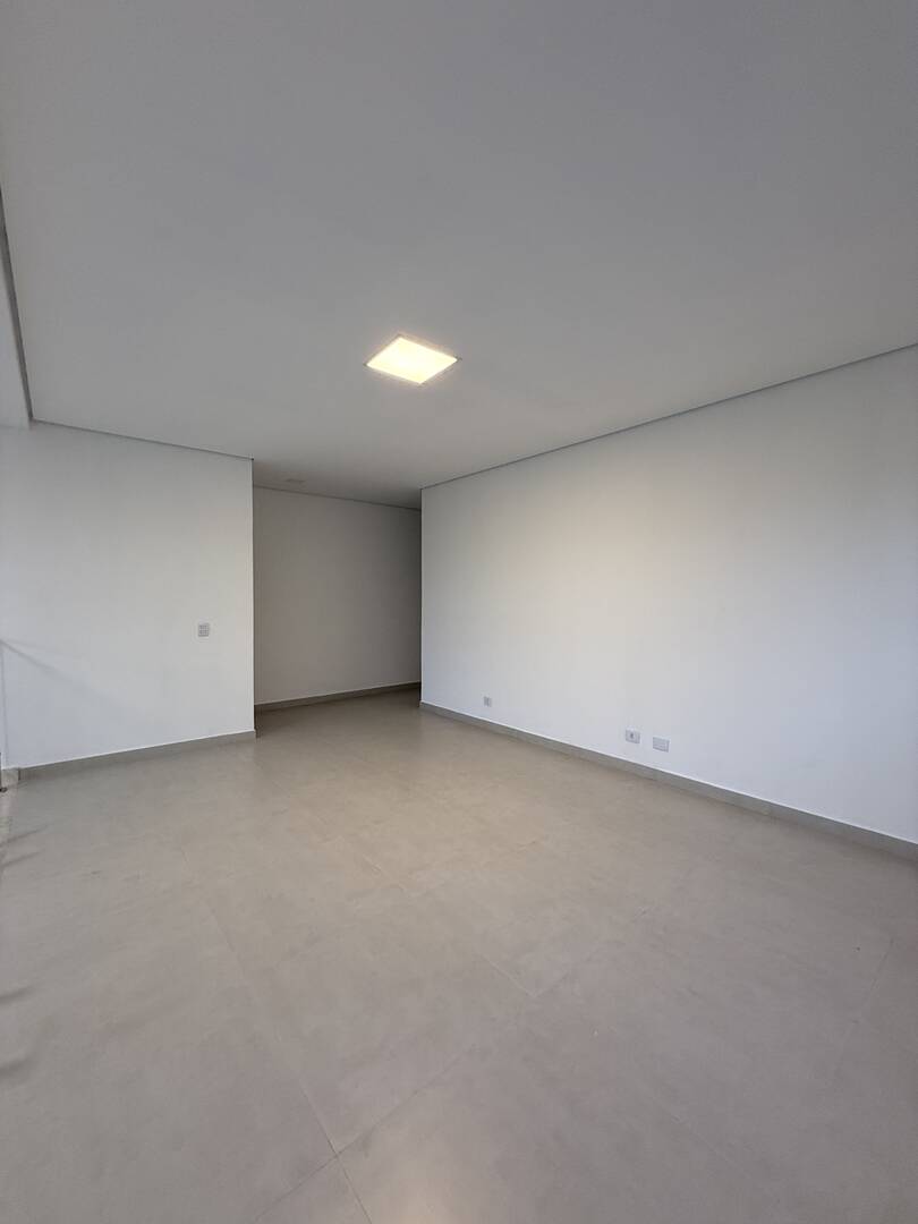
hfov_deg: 85.7
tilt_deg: -0.4
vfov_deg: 102.1
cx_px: 459
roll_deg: -0.8
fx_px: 495
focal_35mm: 14
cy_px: 612
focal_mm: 2.22
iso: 200
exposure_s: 1/120
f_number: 2.2
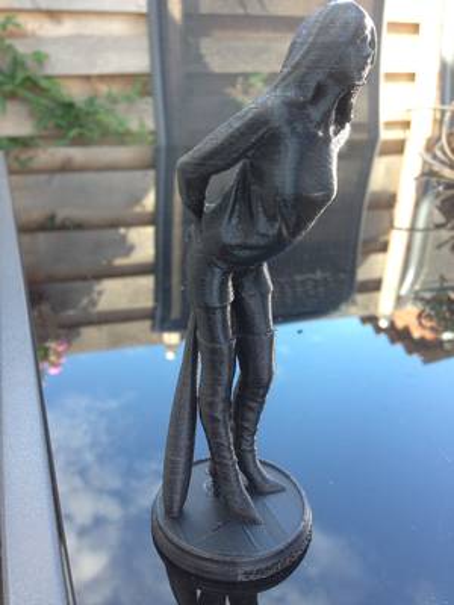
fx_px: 577
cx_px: 227
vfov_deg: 55.4
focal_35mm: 33
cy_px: 302
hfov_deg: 42.9
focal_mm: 4.13
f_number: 2.4
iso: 64
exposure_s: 1/120
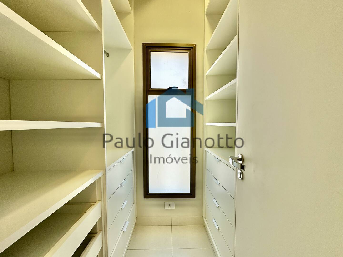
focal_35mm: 14
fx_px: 139
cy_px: 128
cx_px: 172
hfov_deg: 102.1
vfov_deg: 85.7
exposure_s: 1/217
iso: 40
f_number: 2.2
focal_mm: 2.22
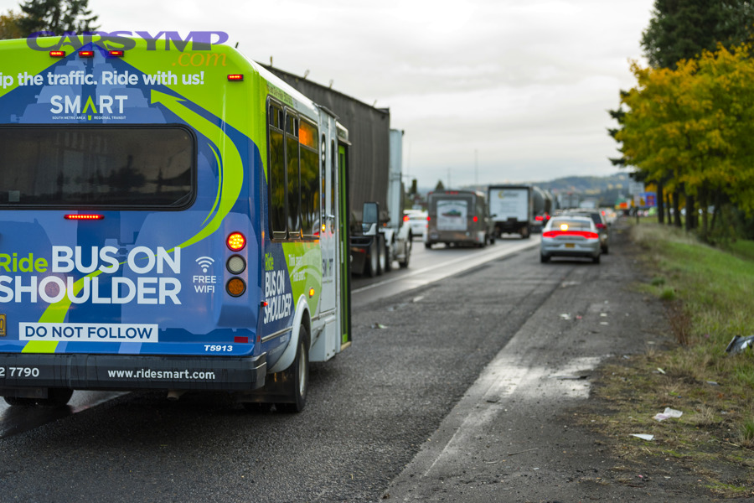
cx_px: 377
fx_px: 1466
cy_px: 252
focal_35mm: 70
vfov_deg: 19.5
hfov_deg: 28.8
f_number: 3.2
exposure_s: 1/500
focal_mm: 70
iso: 800
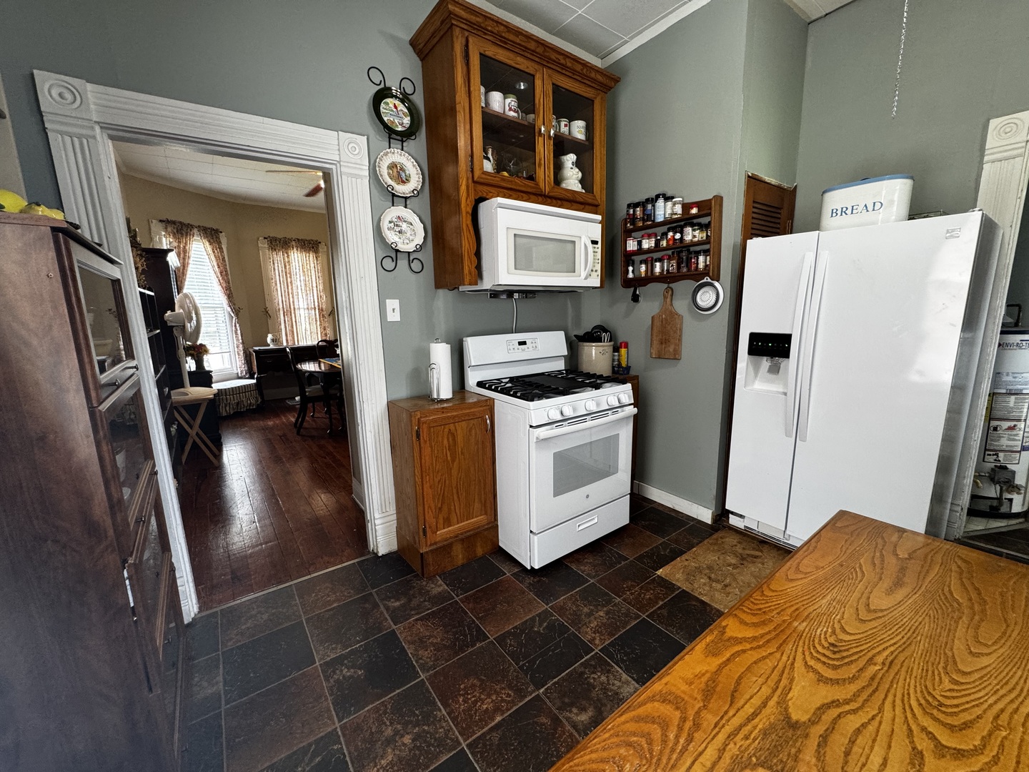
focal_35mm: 14
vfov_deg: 85.7
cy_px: 386
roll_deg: +1.2
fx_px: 416
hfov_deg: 102.1
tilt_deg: -11.6
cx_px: 514
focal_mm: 2.22
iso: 160
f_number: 2.2
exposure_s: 1/60
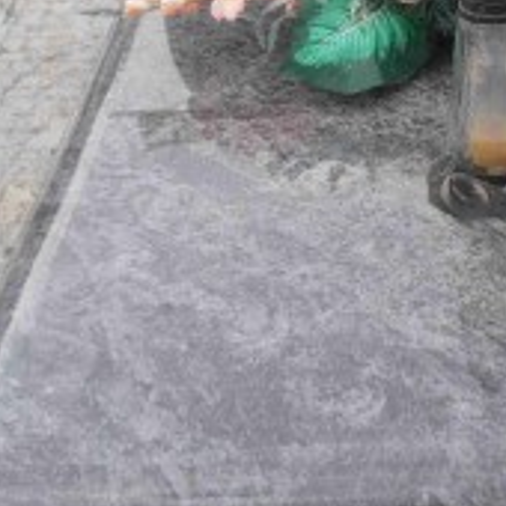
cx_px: 461
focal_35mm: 80
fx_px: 1323
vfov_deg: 21.2
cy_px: 45
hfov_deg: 21.2
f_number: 3
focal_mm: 4.2
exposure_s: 1/400
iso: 80
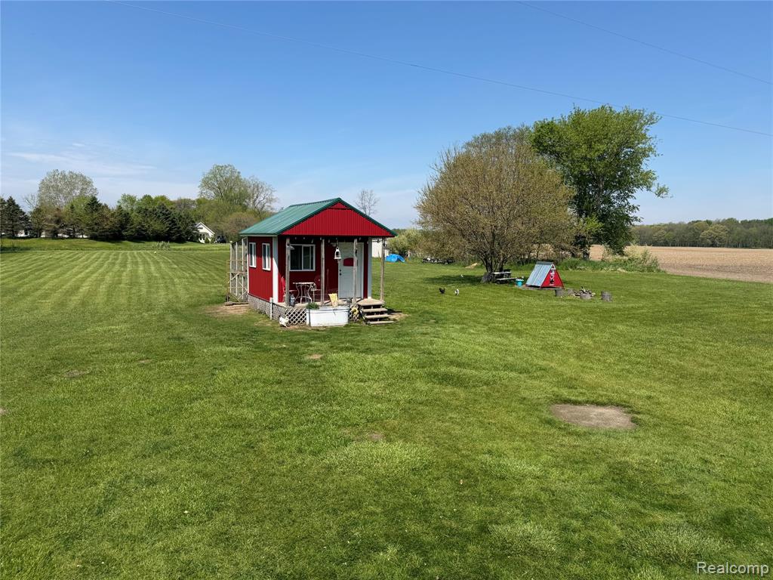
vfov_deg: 56.8
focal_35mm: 24
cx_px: 386
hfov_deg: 71.6
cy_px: 290
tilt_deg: -5.2
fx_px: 536
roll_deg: -1.4
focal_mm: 6.76
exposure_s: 1/4975
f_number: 1.78
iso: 80
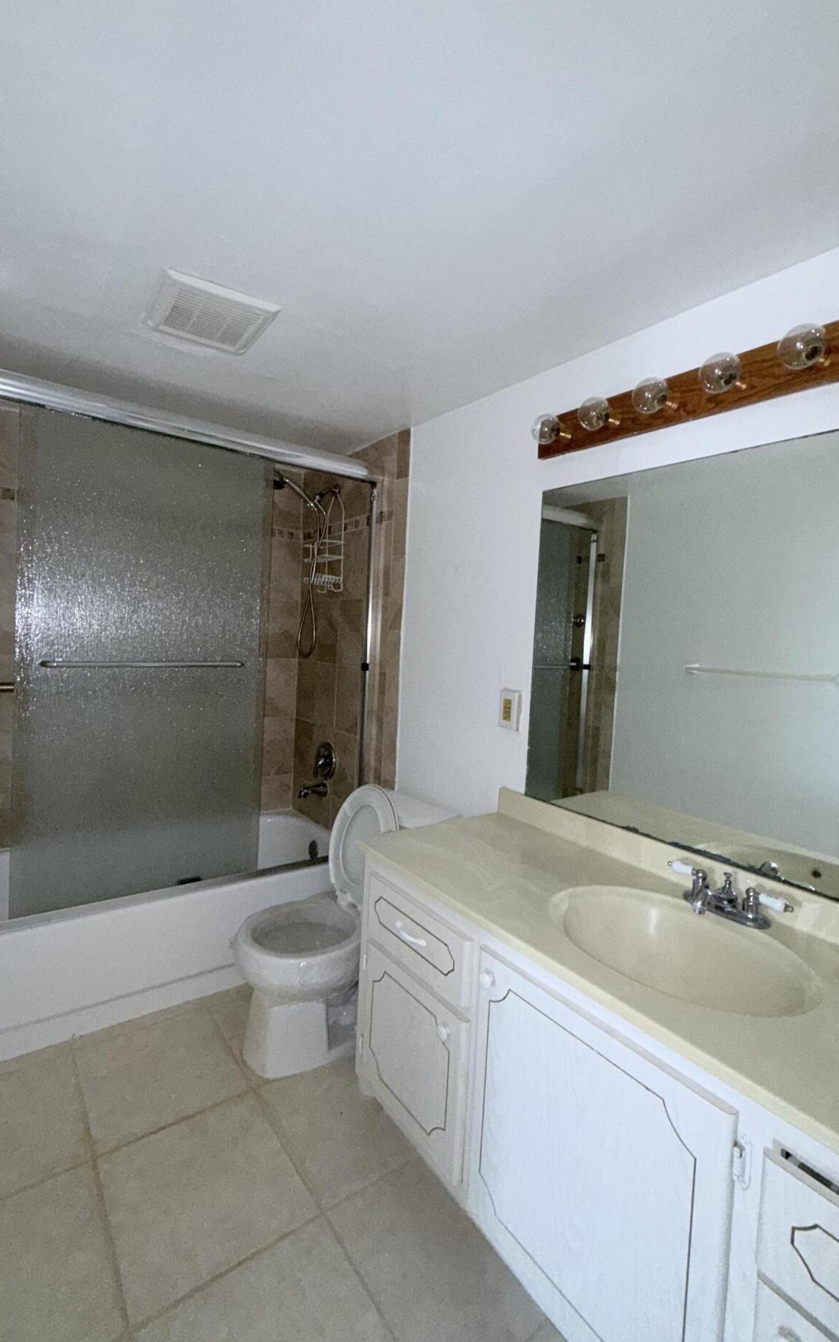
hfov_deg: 71.1
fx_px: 585
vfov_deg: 97.8
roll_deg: -2.7
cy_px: 658
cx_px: 377
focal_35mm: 16
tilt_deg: -0.4
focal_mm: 2.22
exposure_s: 1/60
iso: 200
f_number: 2.2
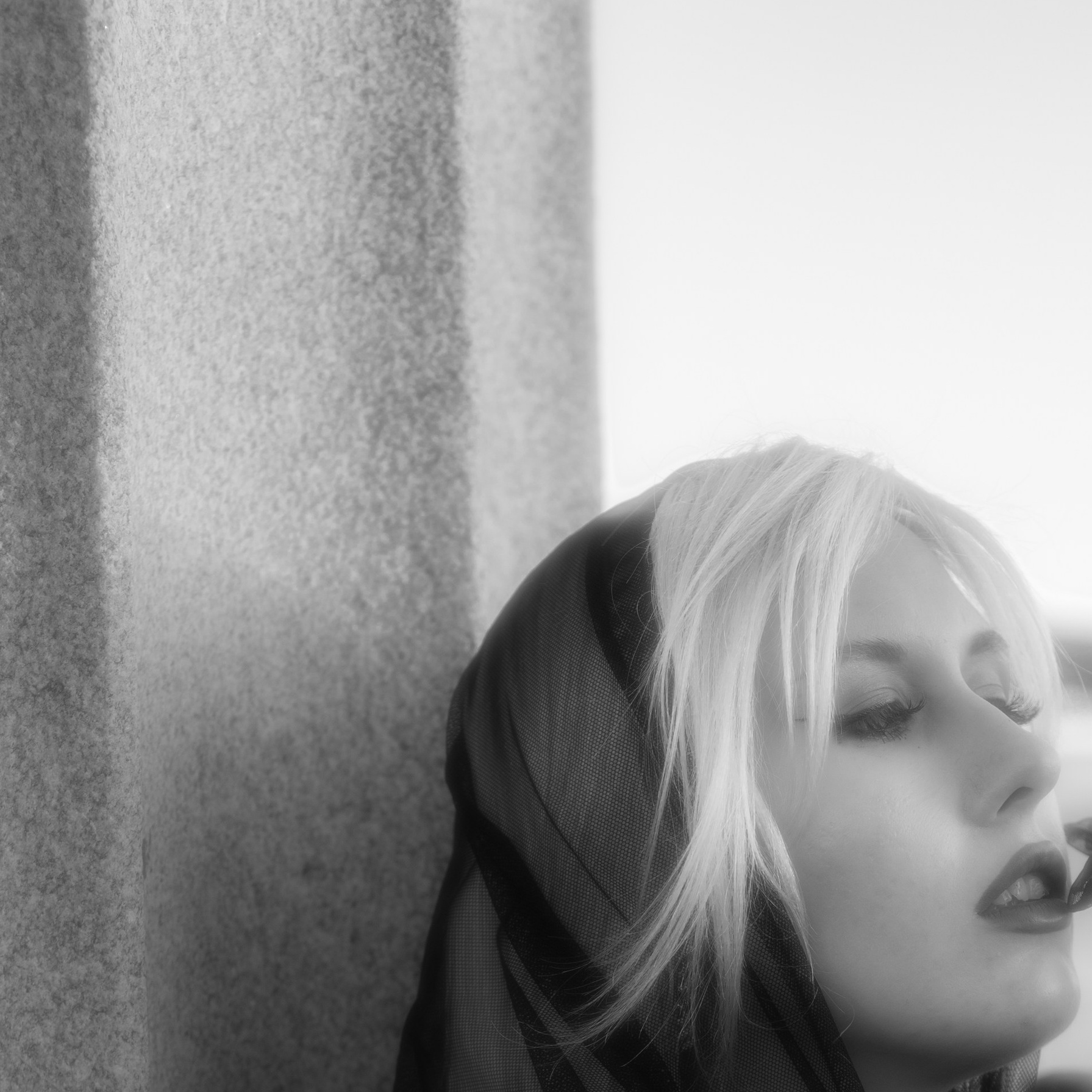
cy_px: 1166
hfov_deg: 19.1
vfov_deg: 18.4
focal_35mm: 91
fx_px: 3248
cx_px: 608
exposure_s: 1/125
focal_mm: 50
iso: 125
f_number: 4
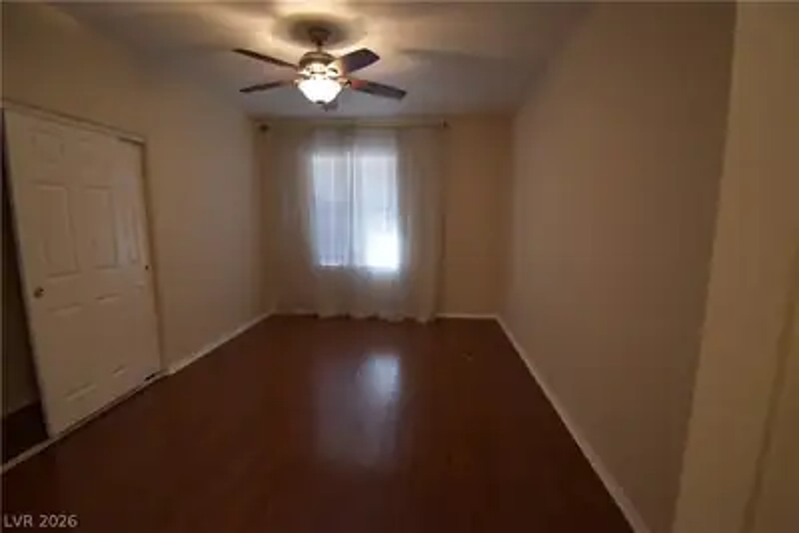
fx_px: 333
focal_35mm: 15
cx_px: 400
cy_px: 266
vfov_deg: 77.4
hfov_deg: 100.4
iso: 500
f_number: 4.5
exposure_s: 1/30
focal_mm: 10
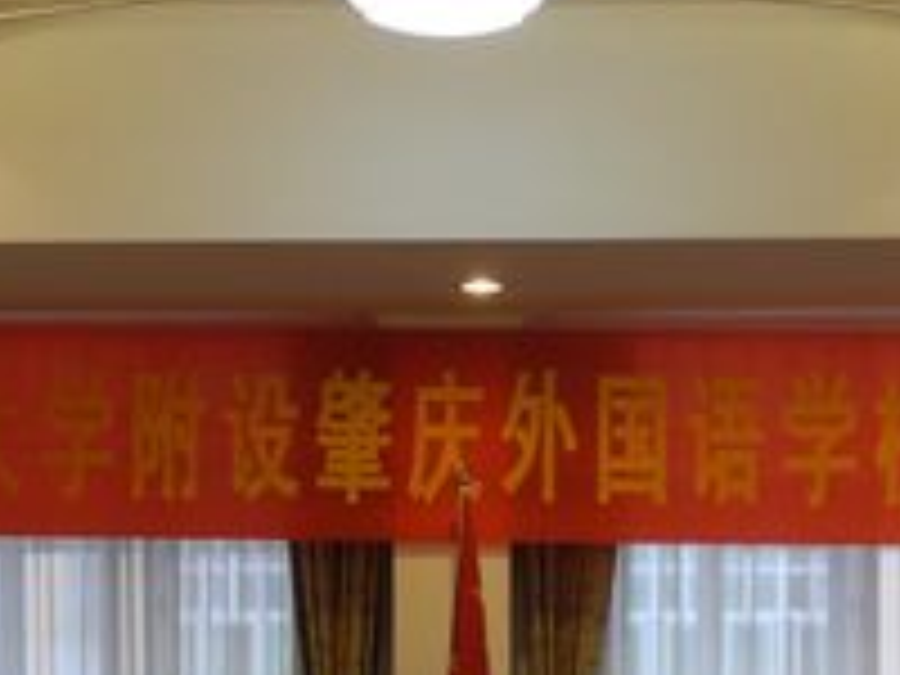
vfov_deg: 12.2
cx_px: 425
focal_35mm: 120
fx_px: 3120
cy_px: 702
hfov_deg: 16.4
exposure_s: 1/30
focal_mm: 9.7
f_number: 3.2
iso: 217
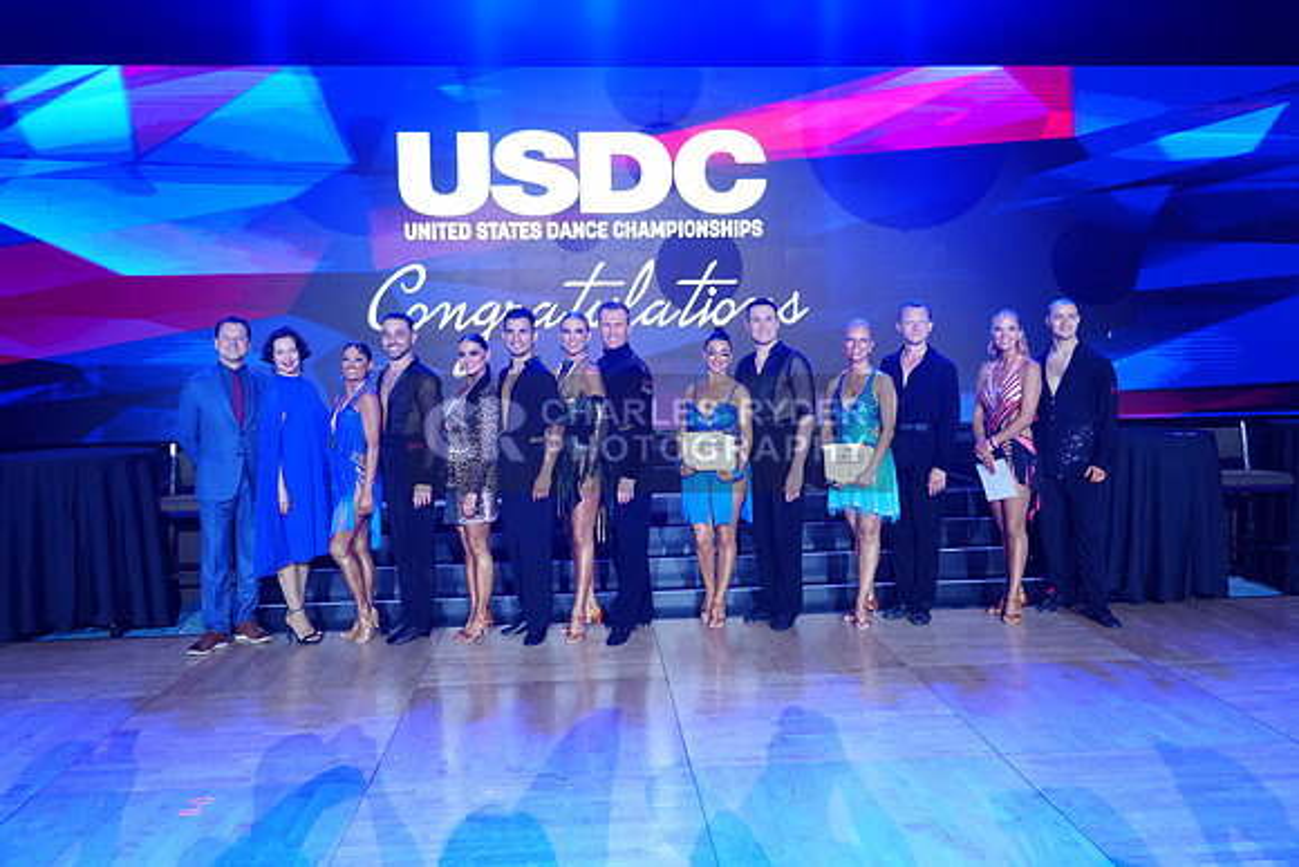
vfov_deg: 45.0
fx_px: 1047
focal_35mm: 29
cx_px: 650
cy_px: 434
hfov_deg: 63.6
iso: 2000
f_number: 4
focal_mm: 29
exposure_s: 1/250
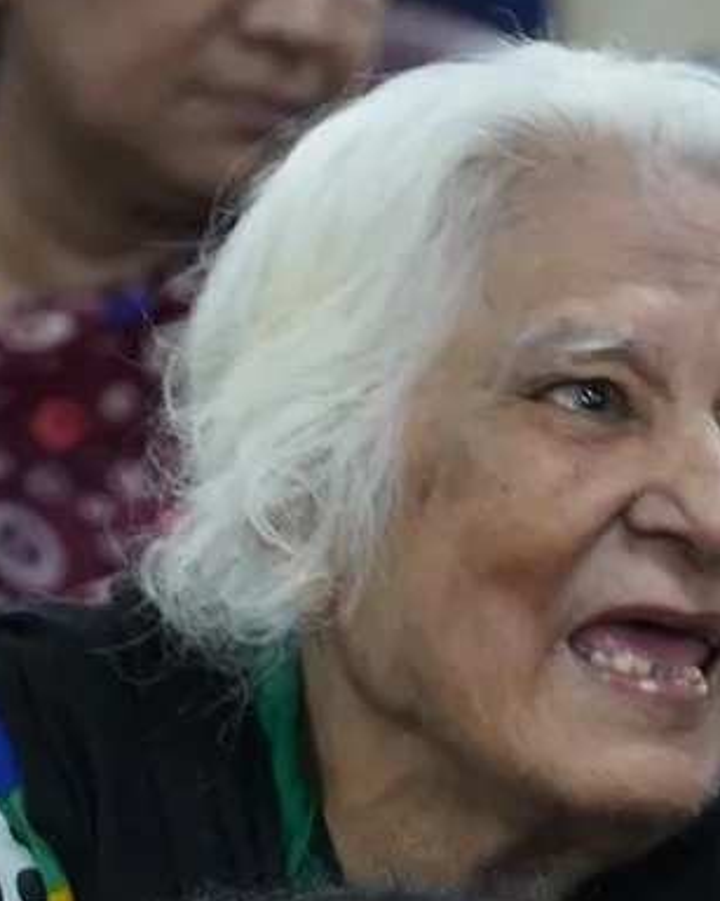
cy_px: 1305
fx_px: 12258
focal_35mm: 460
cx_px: 497
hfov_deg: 3.4
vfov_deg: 4.2
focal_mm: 105
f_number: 4
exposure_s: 1/125
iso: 6400
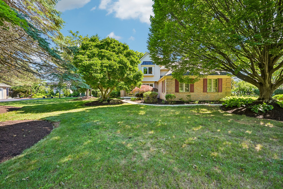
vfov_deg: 77.3
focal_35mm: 15
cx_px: 142
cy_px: 94
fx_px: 118
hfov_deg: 100.4
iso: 100
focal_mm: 15
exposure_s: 1/30
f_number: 8
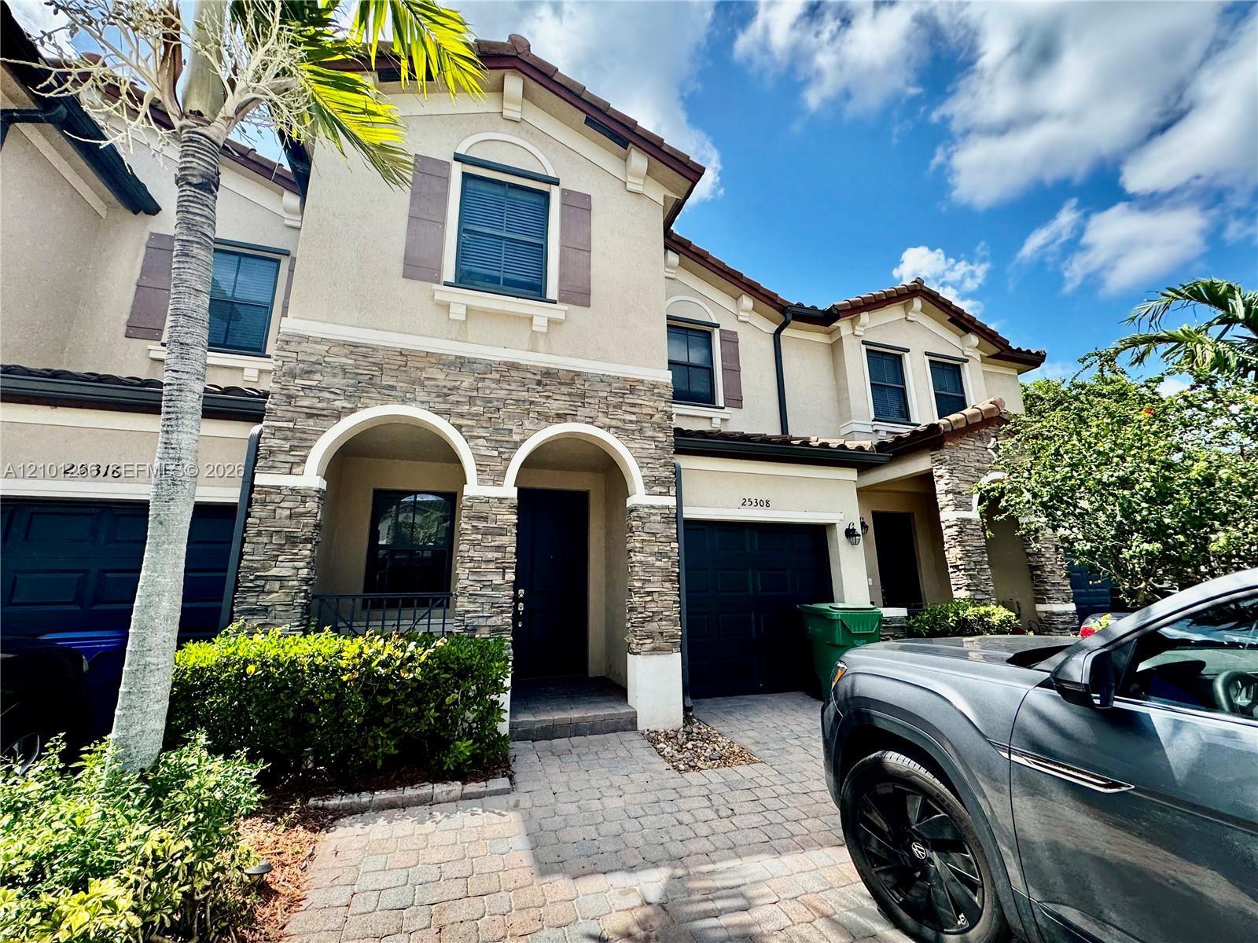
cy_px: 472
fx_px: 509
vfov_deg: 85.7
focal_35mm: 14
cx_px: 629
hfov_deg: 102.1
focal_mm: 2.22
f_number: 2.2
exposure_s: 1/796
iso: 50
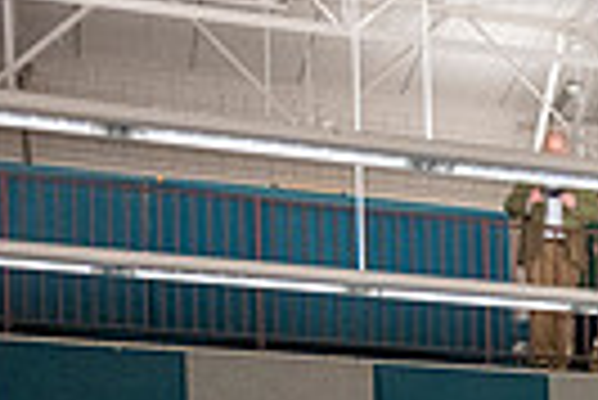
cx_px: 922
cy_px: 784
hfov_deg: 16.6
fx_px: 1846
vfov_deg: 11.3
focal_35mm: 111
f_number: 4
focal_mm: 25.5
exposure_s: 1/500
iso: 10000
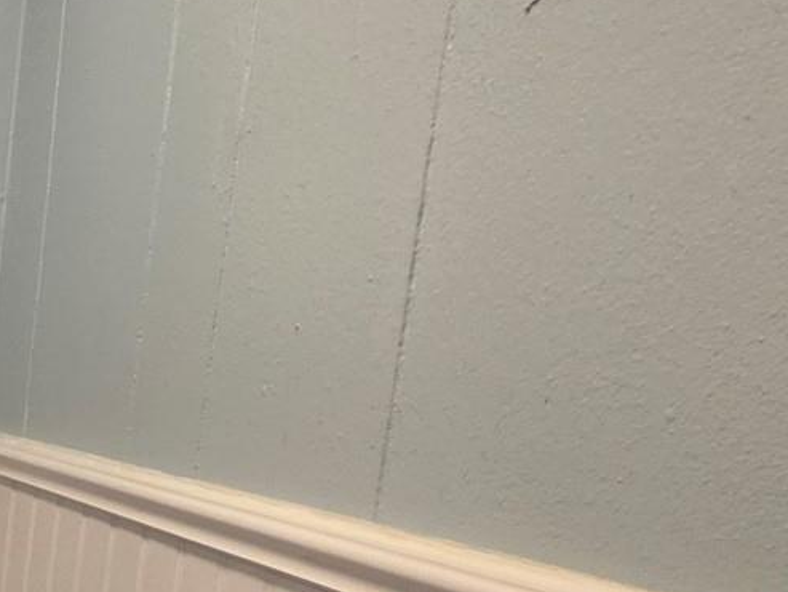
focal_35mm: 54
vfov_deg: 25.9
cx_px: -542
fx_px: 1230
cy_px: 566
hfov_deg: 23.5
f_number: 1.9
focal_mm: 2.2
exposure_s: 1/120
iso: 160
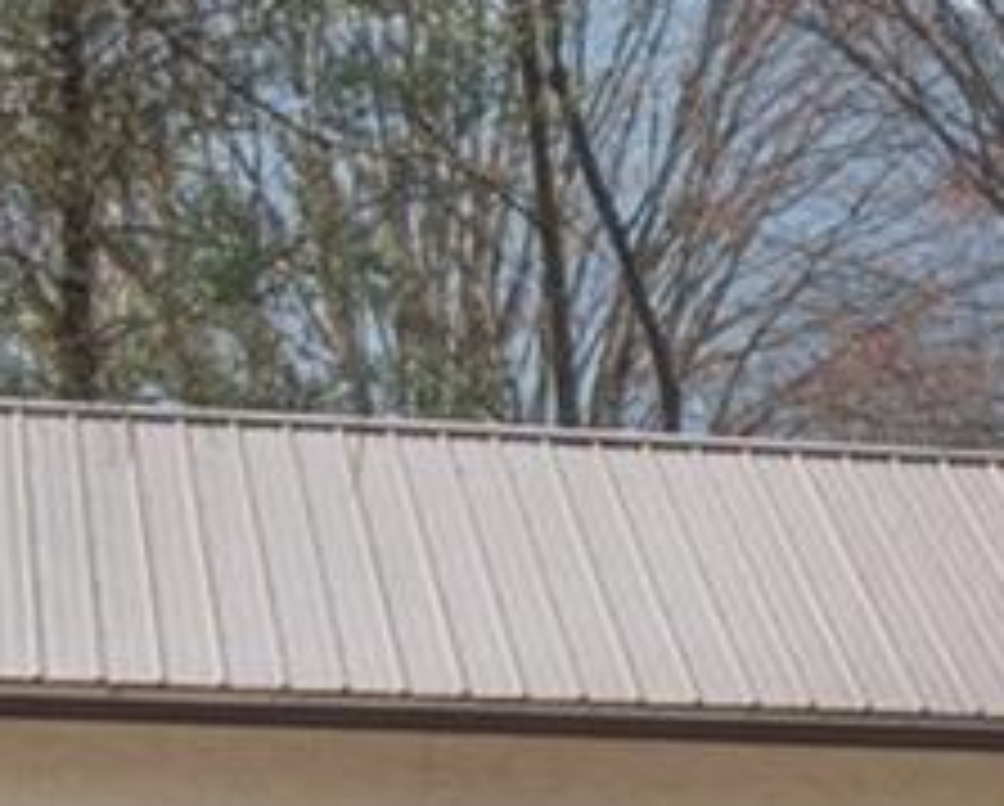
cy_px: 90
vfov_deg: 6.9
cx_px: 4160
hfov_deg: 6.6
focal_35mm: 224
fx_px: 6665
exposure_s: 1/1600
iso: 320
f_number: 7.1
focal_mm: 26
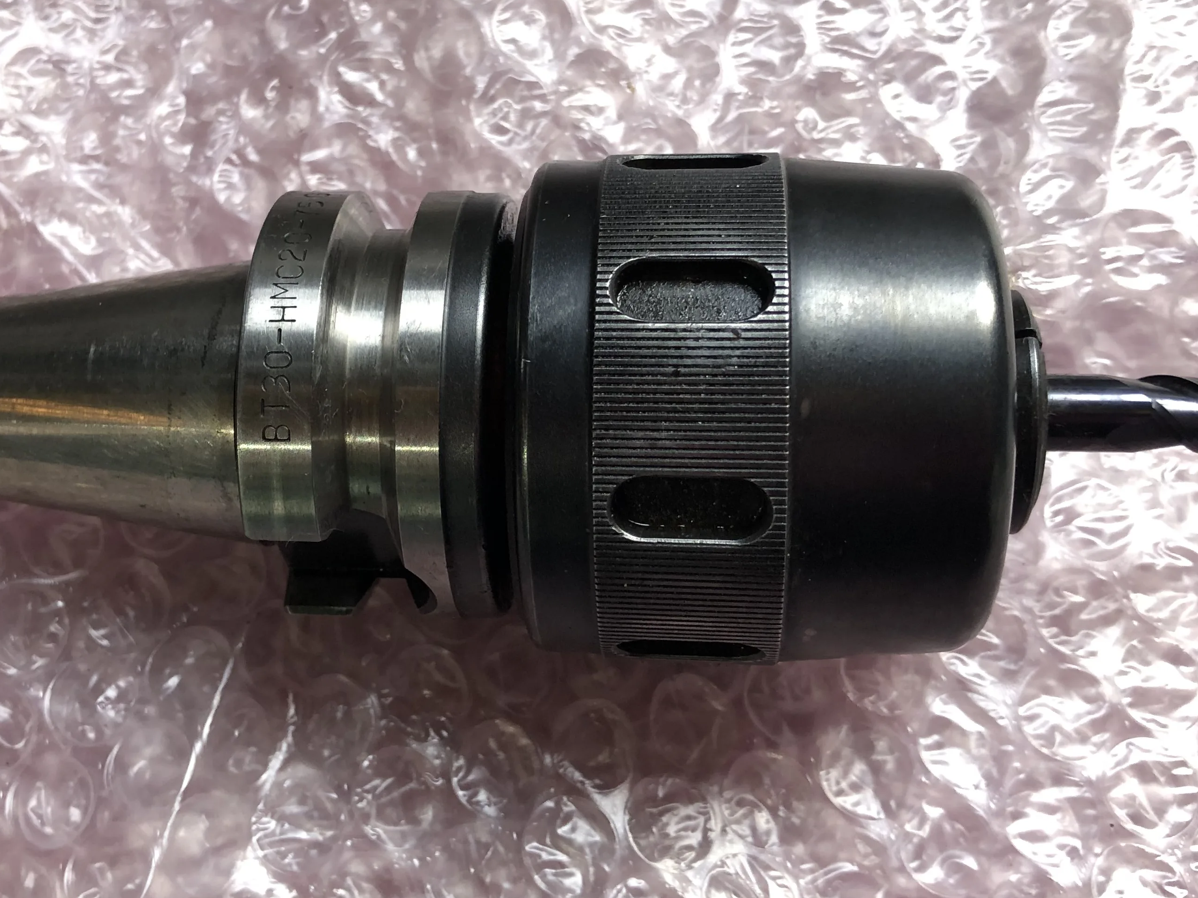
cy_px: 362
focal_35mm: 44
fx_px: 1523
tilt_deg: -70.4
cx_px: 498
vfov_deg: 32.8
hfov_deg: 42.8
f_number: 1.8
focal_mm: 3.99
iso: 32
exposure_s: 1/30
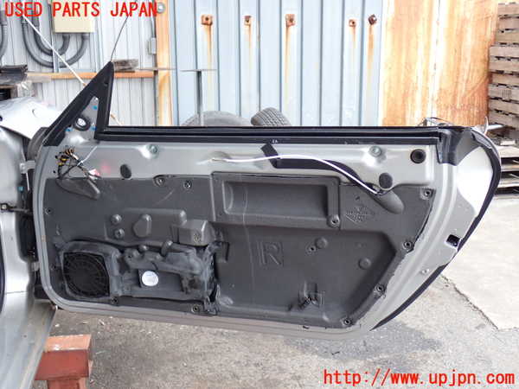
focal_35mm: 44
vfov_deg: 32.9
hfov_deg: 42.9
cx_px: 260
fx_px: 660
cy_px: 194
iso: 125
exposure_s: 1/80
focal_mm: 7.84
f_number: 2.9
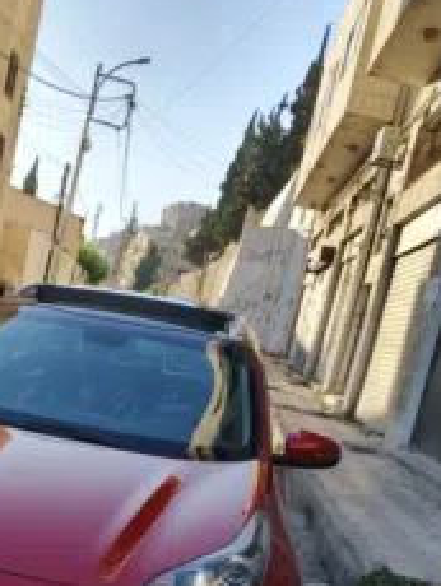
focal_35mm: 40
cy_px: 454
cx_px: 74
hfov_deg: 34.6
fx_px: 678
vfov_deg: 44.8
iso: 50
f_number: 1.6
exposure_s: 1/127
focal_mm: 4.09
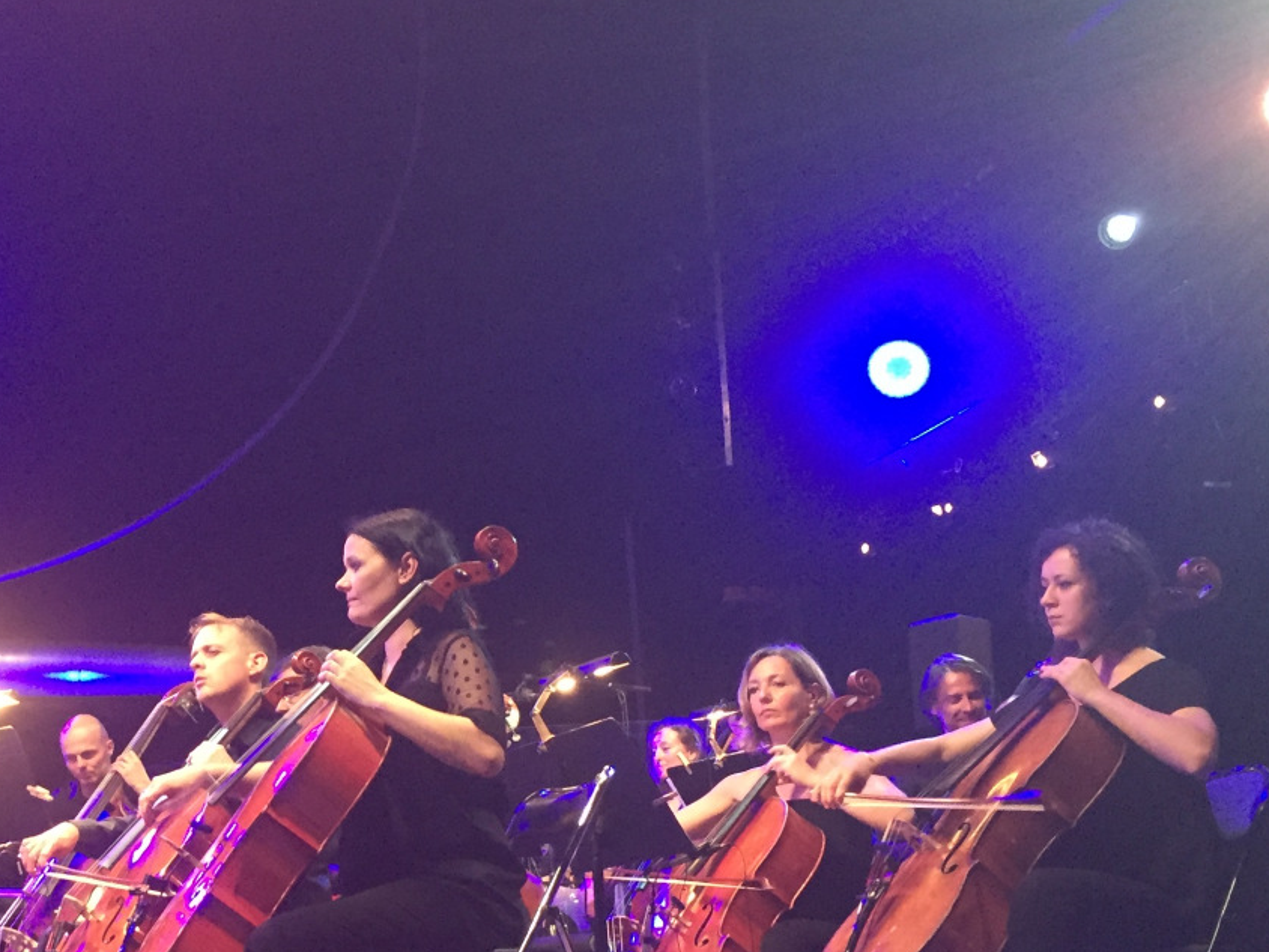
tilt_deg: +12.3
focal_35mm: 55
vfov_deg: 26.4
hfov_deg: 34.0
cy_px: 659
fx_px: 2016
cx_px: 268
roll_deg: +0.0
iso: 250
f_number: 2.2
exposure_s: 1/25
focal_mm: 4.15
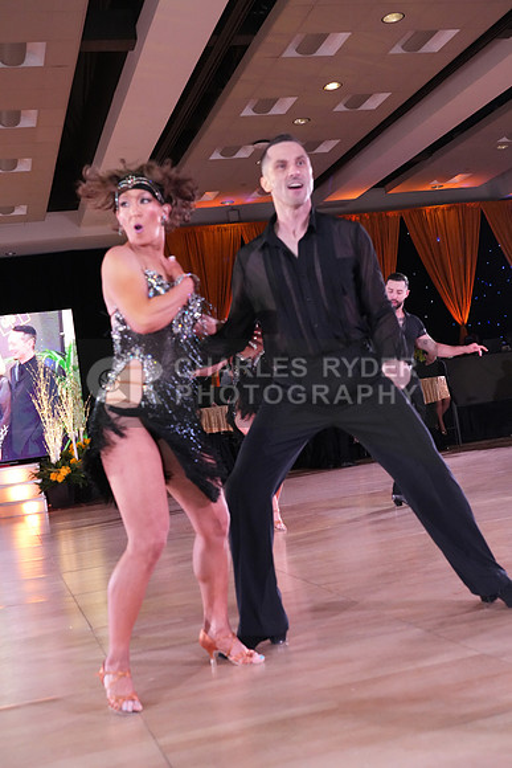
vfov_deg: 47.4
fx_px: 874
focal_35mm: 41
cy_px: 384
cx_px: 256
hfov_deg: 32.6
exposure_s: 1/250
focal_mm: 41
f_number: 6.3
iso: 6400
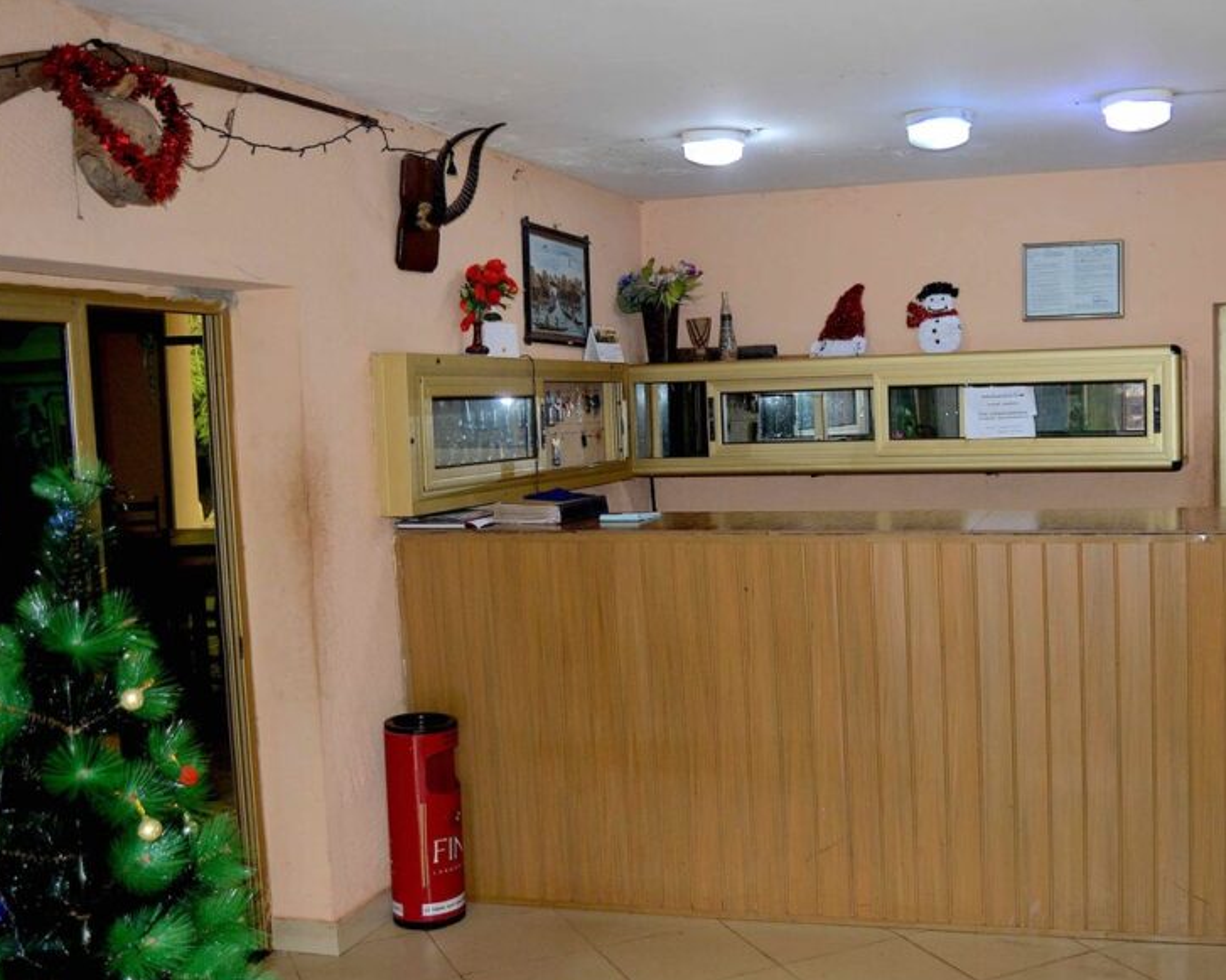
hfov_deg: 47.5
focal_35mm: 38
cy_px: 519
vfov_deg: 39.4
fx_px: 1366
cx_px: 825
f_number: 3.5
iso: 450
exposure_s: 1/60
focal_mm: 19
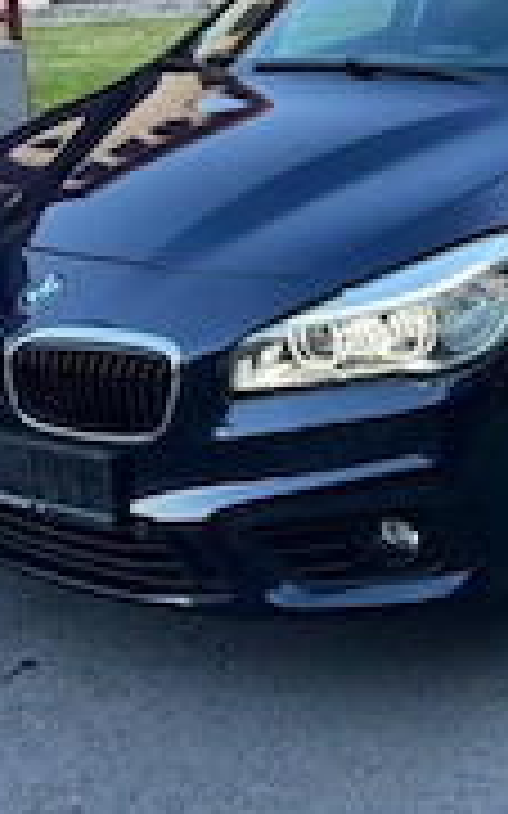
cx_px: 445
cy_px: 135
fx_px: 1352
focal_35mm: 61
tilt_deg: -9.3
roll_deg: +2.4
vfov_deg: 32.4
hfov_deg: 20.9
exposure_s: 1/103
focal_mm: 5.96
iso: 80
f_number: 1.6
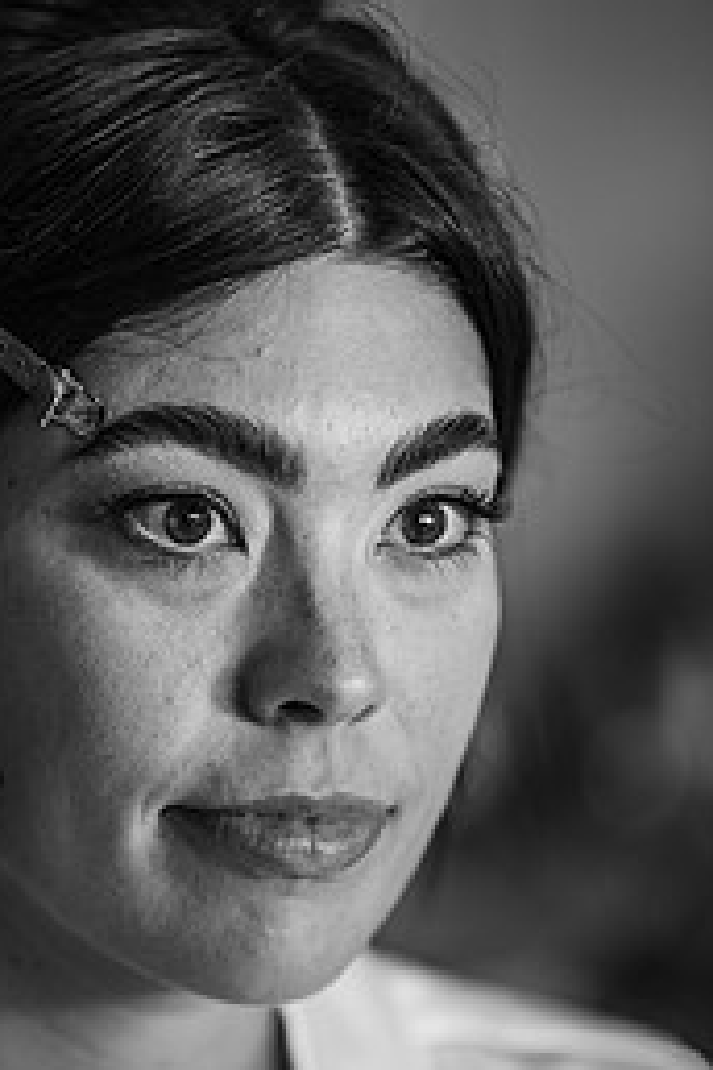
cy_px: 668
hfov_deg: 9.3
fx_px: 4396
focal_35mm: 148
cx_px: 263
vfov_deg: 13.9
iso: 140
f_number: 1.8
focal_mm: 85
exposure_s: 1/200
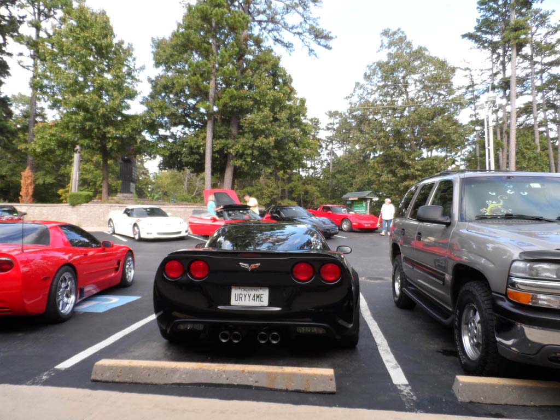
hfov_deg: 71.6
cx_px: 280
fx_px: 388
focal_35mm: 24
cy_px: 210
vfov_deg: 56.8
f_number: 3.2
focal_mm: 4
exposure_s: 1/125
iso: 80
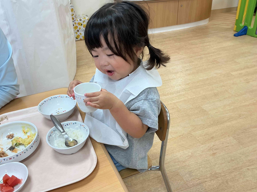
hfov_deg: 56.8
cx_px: 121
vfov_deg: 44.2
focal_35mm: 32
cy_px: 98
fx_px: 238
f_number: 1.8
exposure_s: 1/100
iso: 25
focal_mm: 3
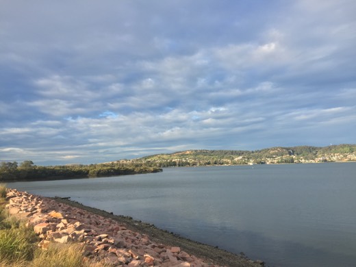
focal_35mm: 29
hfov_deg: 61.7
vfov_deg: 48.2
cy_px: 134
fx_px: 298
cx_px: 178
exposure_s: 1/775
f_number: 2.2
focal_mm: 4.15
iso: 32
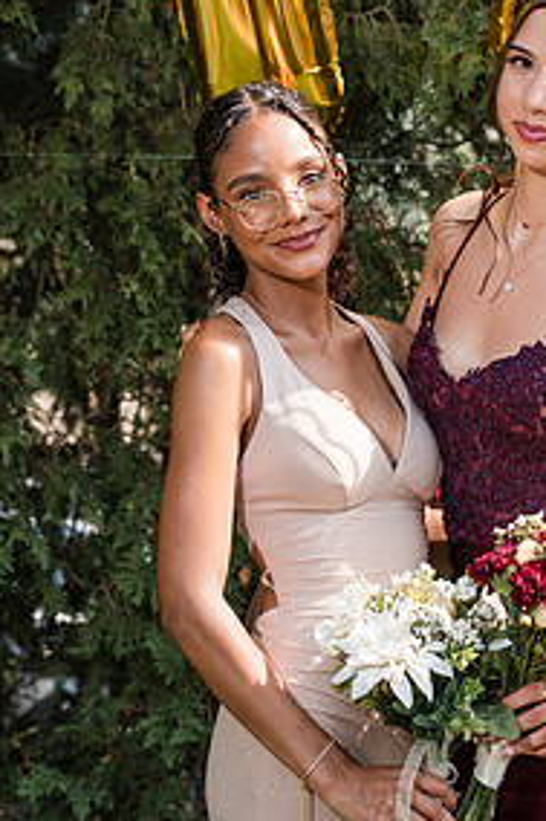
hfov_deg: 11.2
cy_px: 341
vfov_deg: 16.8
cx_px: 430
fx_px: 2779
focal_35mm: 122
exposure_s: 1/250
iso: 200
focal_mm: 77
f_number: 5
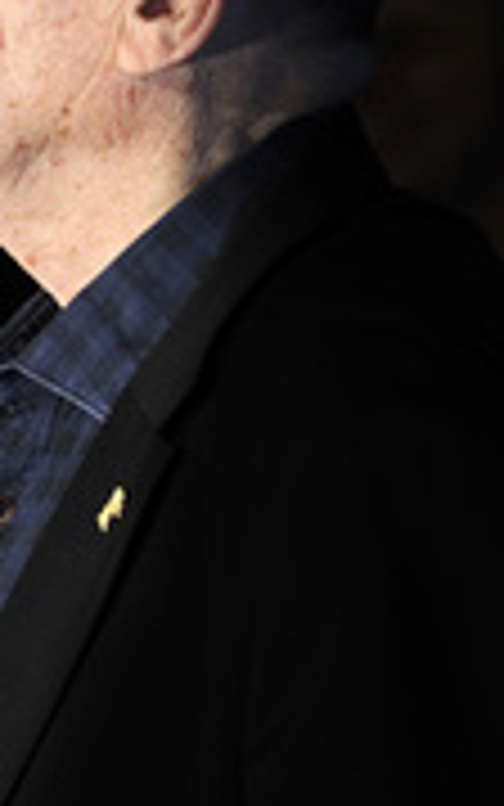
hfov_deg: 2.7
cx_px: -461
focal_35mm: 488
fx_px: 10716
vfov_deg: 4.3
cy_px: 158
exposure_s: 1/200
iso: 200
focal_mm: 190
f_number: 6.3
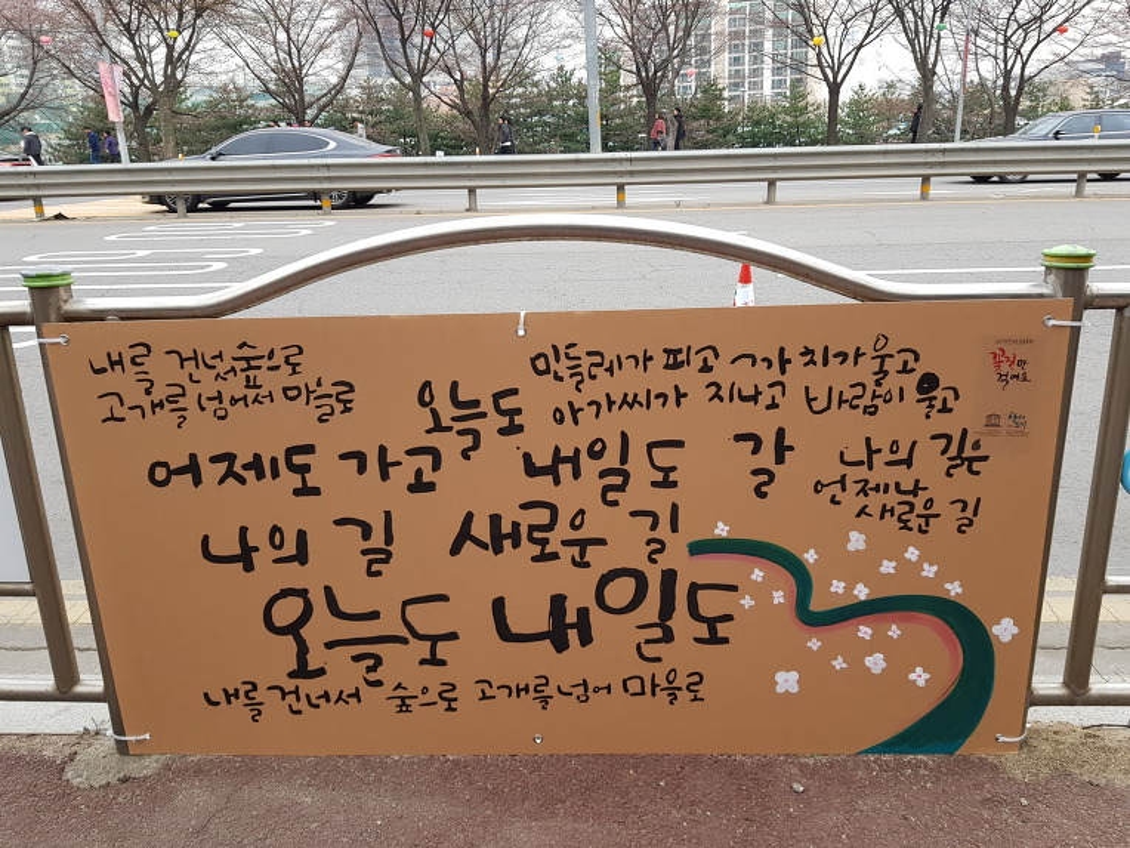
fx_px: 849
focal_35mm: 26
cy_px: 424
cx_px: 565
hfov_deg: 67.3
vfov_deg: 53.1
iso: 64
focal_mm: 4.3
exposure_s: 1/100
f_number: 1.7
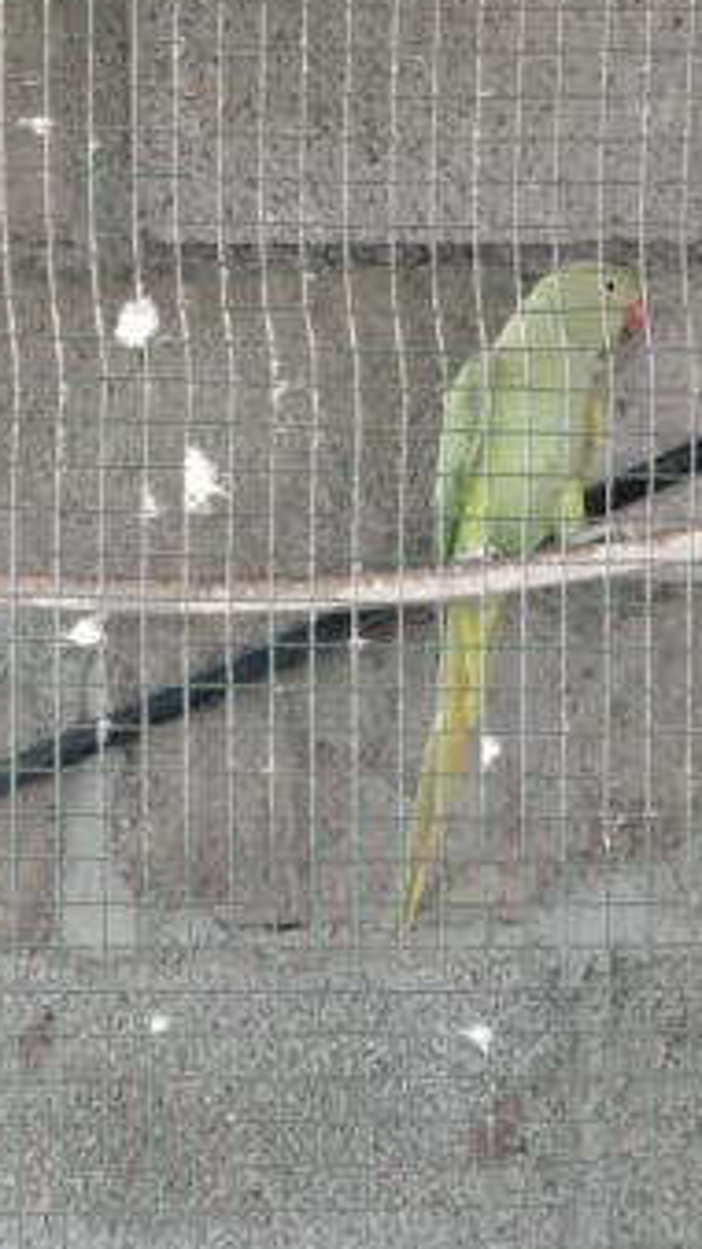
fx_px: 4701
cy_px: 713
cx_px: 502
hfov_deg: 8.5
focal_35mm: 142
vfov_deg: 15.1
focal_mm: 5.25
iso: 240
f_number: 1.75
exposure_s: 1/60
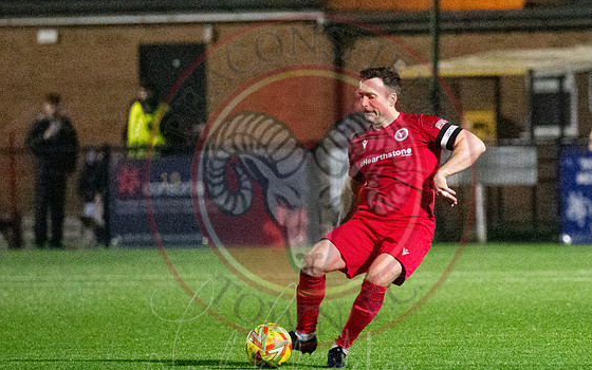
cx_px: 498
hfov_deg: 3.8
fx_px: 9035
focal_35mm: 560
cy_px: 216
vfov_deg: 2.3
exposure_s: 1/1000
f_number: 2.8
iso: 8000
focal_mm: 200
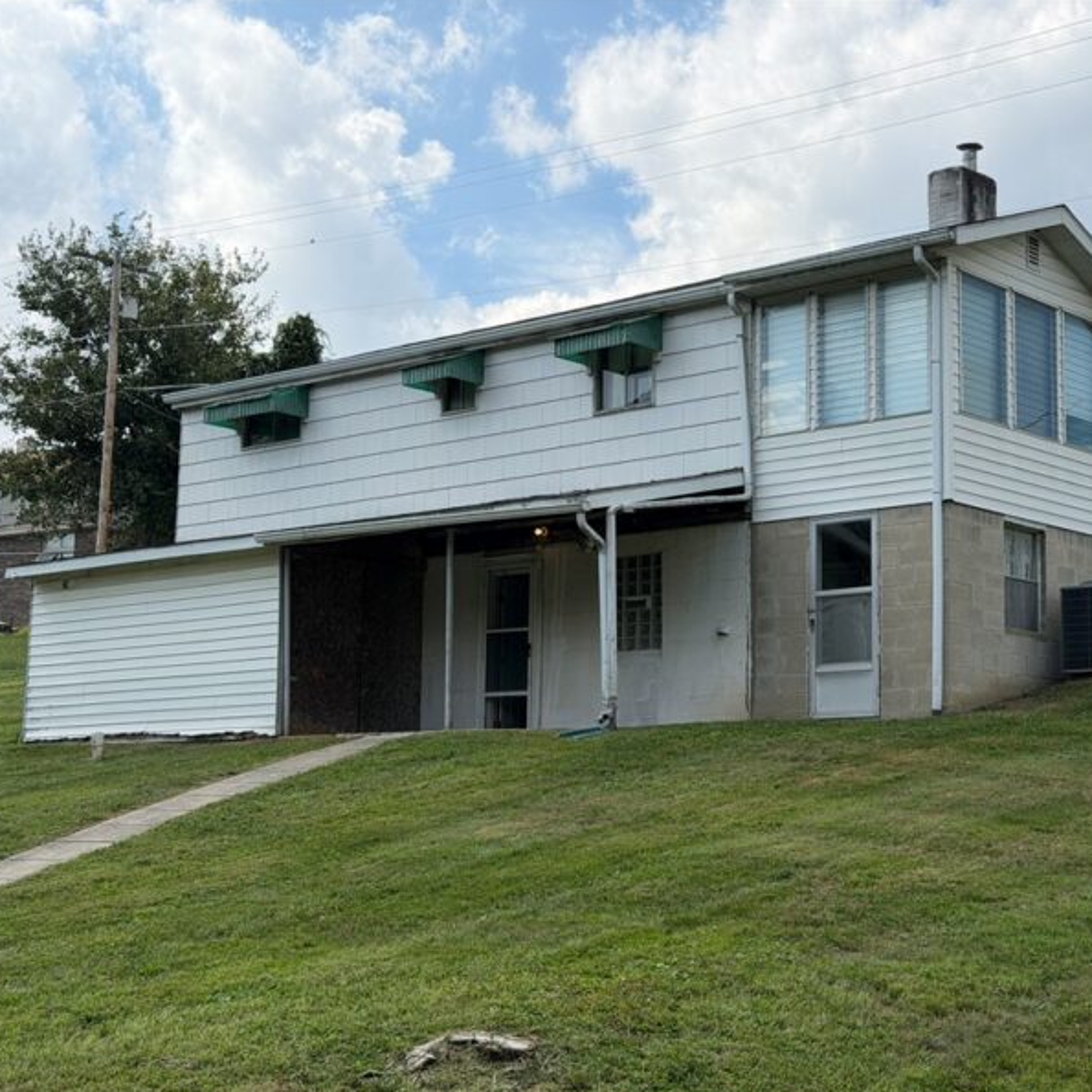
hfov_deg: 29.9
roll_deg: -0.8
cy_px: 547
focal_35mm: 57
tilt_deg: +7.5
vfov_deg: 30.0
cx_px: 677
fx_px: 2034
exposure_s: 1/6024
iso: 80
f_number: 1.78
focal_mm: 6.76
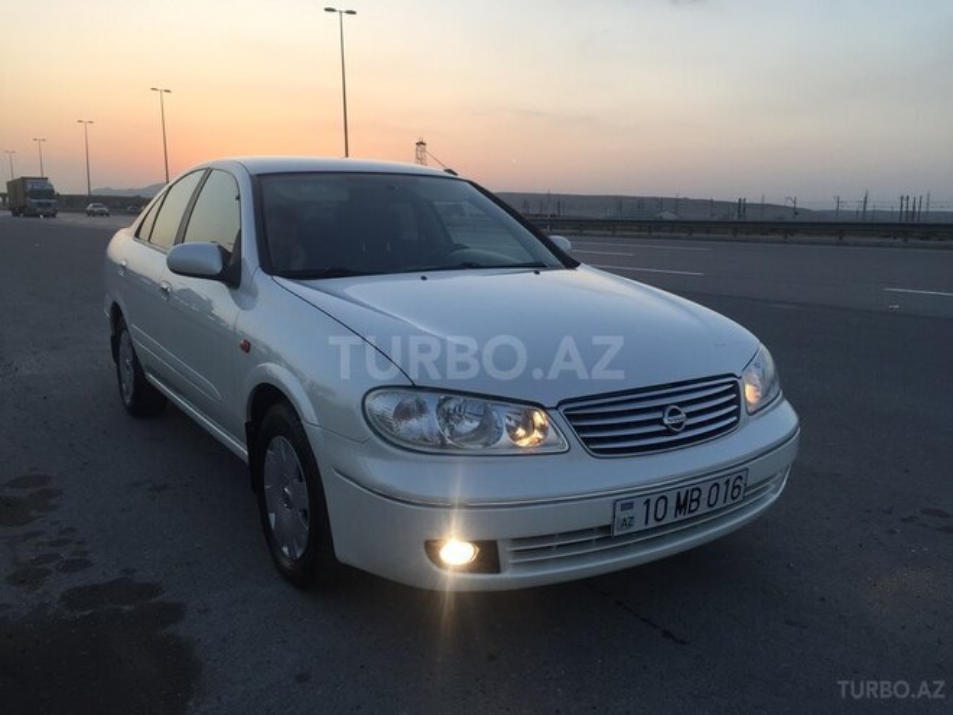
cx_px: 476
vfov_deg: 48.2
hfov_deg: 61.7
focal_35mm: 29
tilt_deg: -9.3
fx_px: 798
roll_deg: -3.6
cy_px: 358
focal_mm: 4.15
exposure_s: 1/120
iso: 32
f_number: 2.2
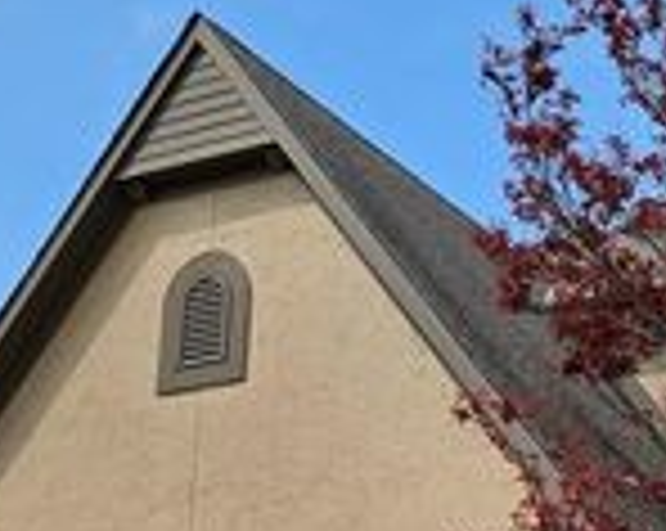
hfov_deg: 23.8
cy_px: 533
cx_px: 698
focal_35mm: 76
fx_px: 1496
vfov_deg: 19.5
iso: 25
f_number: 1.8
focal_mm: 5.4
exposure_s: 1/1775
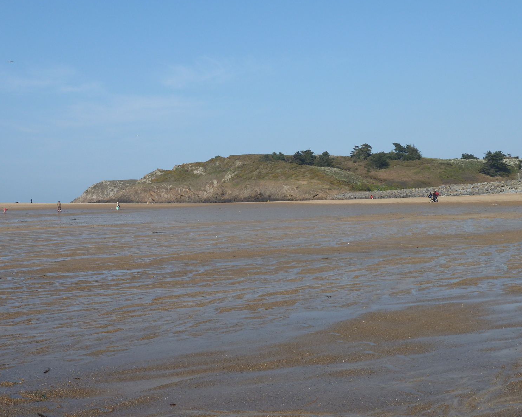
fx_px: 602
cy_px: 208
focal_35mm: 39
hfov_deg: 46.8
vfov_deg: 38.2
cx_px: 270
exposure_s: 1/500
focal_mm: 6.1
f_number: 4.5
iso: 80
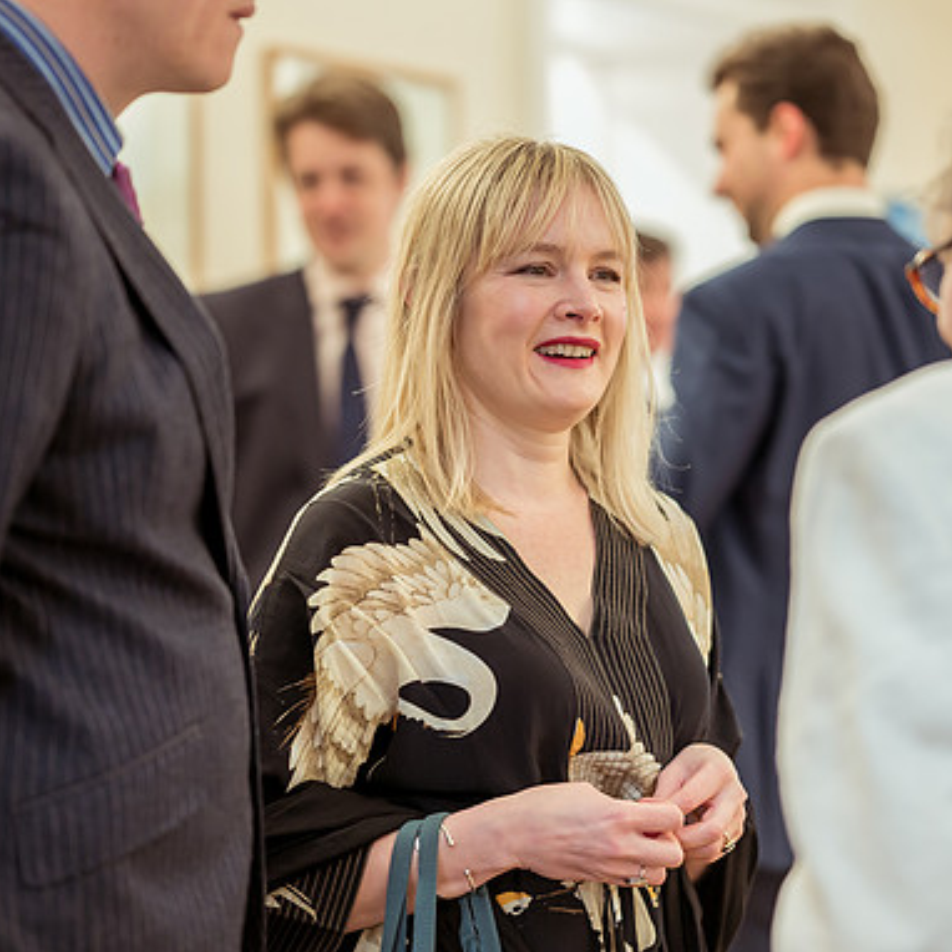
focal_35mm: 110
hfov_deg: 15.8
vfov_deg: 15.8
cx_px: 528
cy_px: 480
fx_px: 3423
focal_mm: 85
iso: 2500
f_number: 2
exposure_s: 1/320
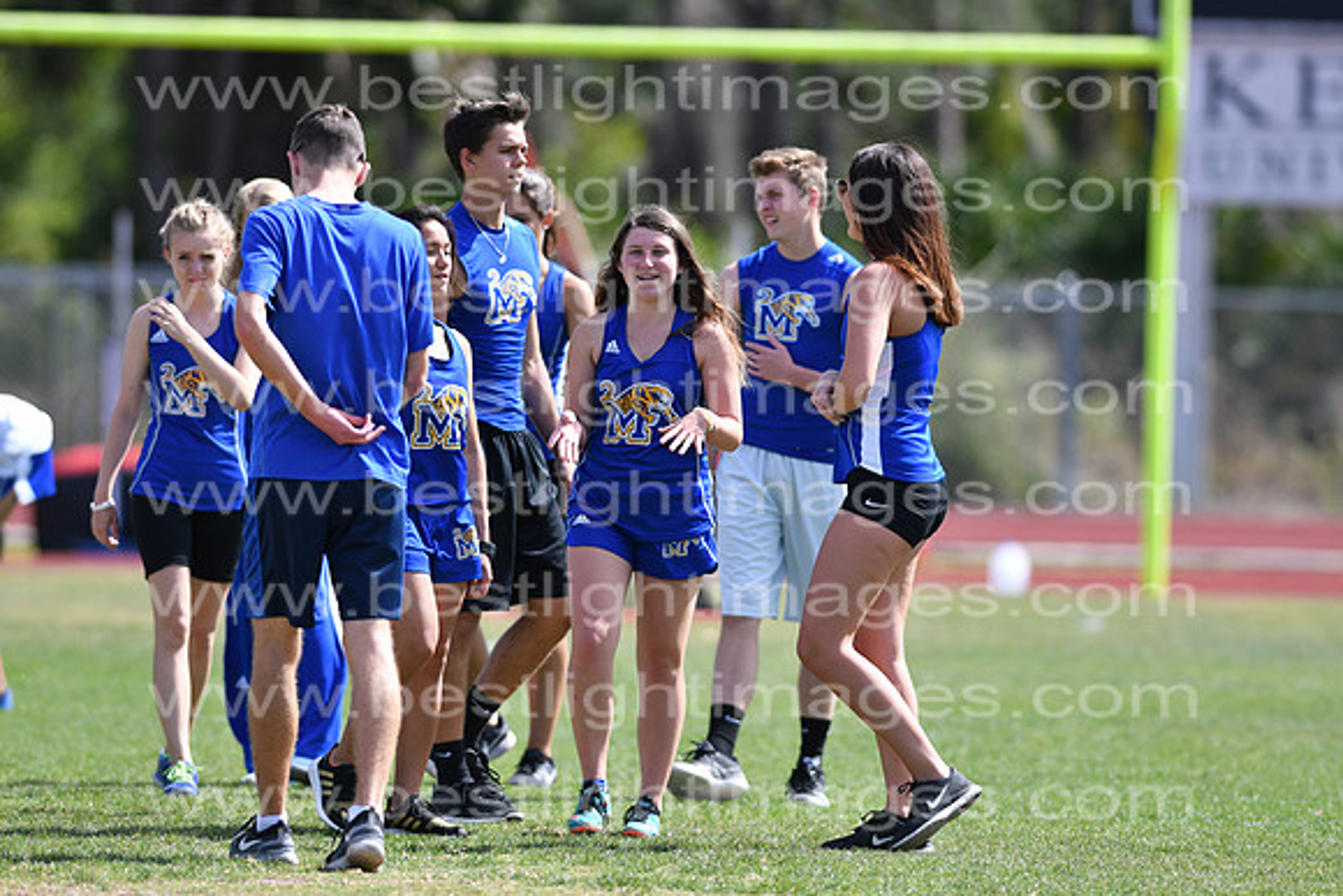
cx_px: 672
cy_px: 448
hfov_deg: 4.6
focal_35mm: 450
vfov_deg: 3.1
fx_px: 16791
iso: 100
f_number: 3.2
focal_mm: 300
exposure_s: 1/1250
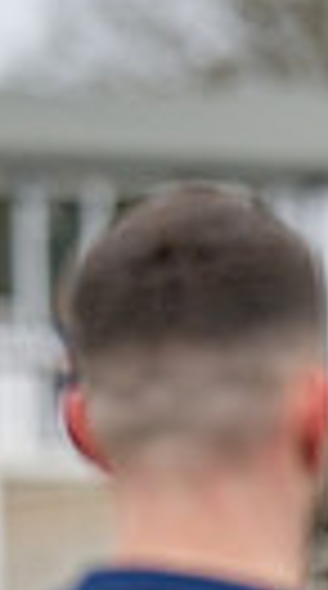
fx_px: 11384
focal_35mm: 731
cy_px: 892
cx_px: 1104
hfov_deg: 1.6
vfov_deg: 3.0
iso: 400
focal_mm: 135
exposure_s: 1/1600
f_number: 2.8
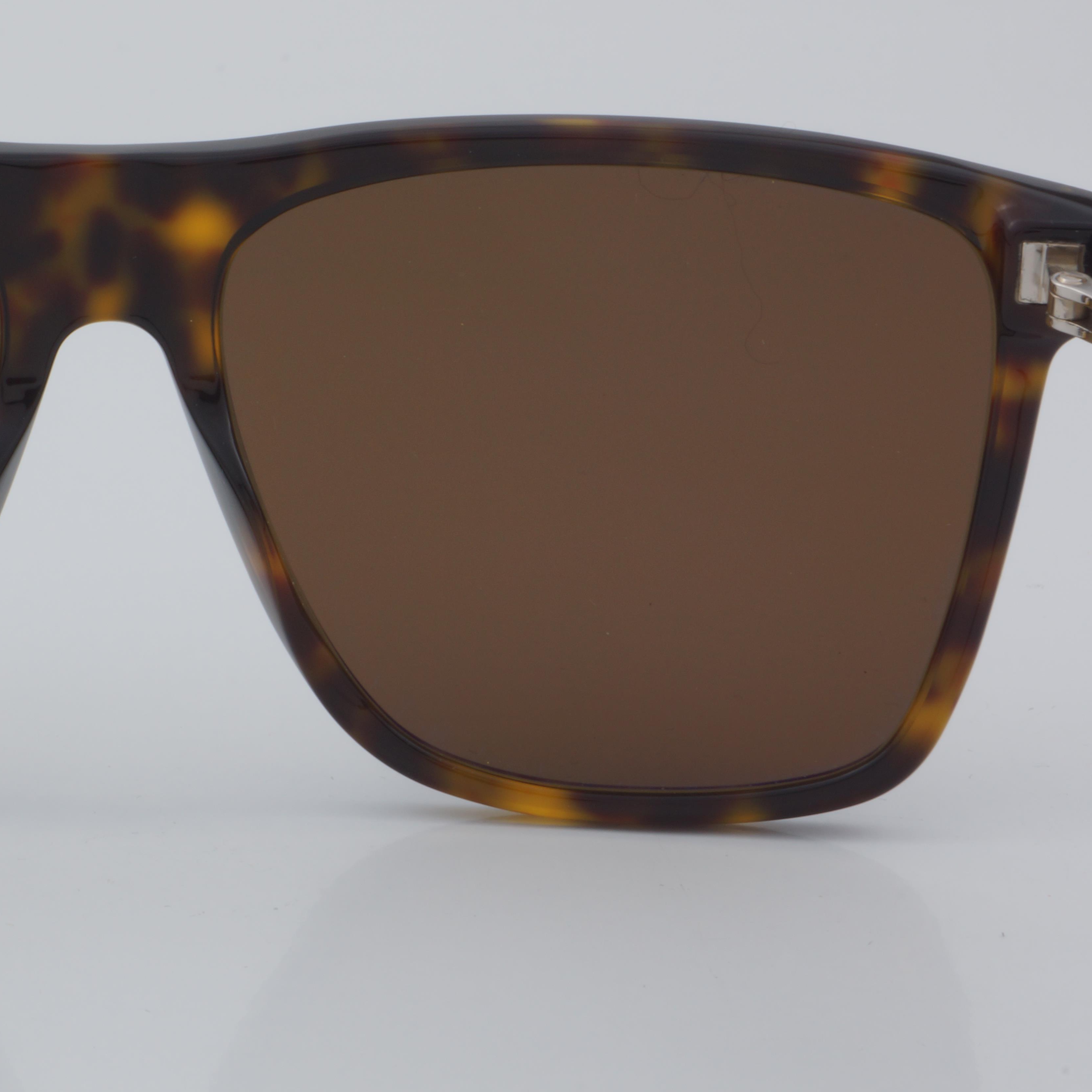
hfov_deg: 13.6
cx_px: 116
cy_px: 447
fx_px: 4524
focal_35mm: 127
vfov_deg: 13.8
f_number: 32
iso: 100
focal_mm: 55
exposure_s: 1/4
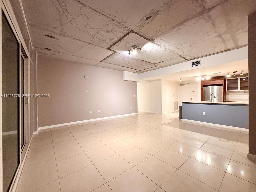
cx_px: 128
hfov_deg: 102.1
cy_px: 96
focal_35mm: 14
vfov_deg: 85.7
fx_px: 104
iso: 640
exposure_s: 1/60
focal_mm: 2.22
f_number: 2.2
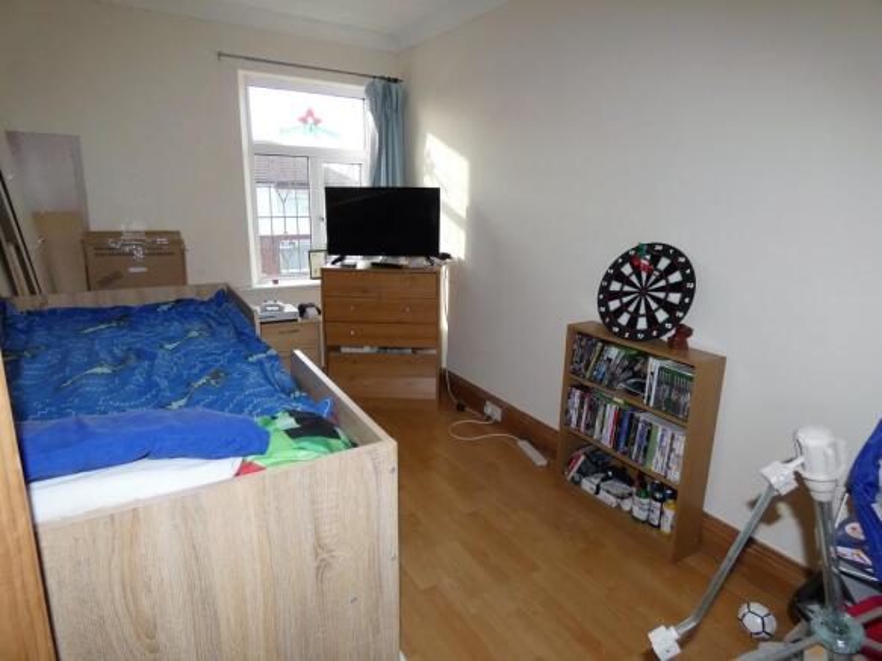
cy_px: 330
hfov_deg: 81.8
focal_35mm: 20
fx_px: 509
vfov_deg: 66.0
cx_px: 441
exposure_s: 1/320
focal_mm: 3.6
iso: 320
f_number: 2.8
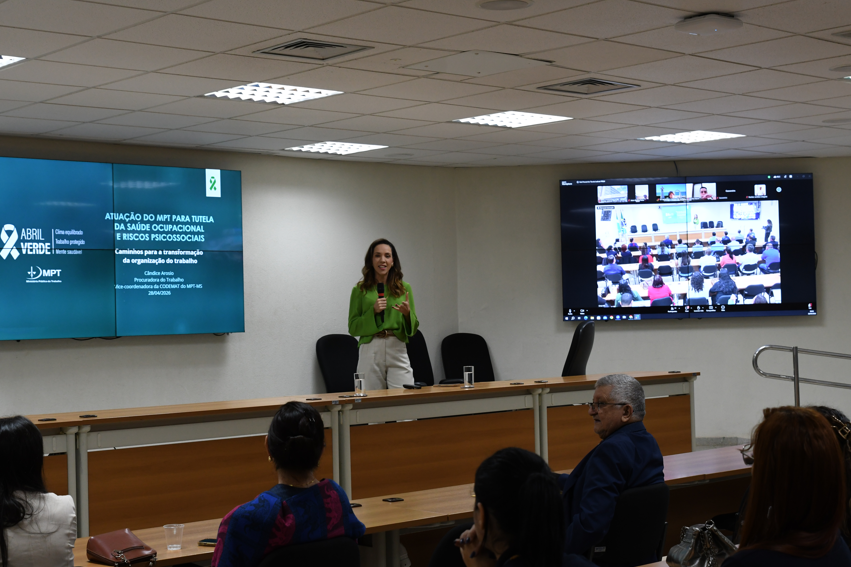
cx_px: 429
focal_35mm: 58
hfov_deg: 34.5
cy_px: 286
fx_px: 1371
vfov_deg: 23.4
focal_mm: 38
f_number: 4.5
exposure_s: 1/80
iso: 1000
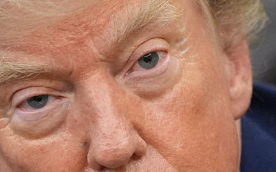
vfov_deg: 1.4
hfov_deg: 2.3
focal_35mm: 905
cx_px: 111
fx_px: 6803
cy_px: 90
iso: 5000
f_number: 2.8
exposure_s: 1/400
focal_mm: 200
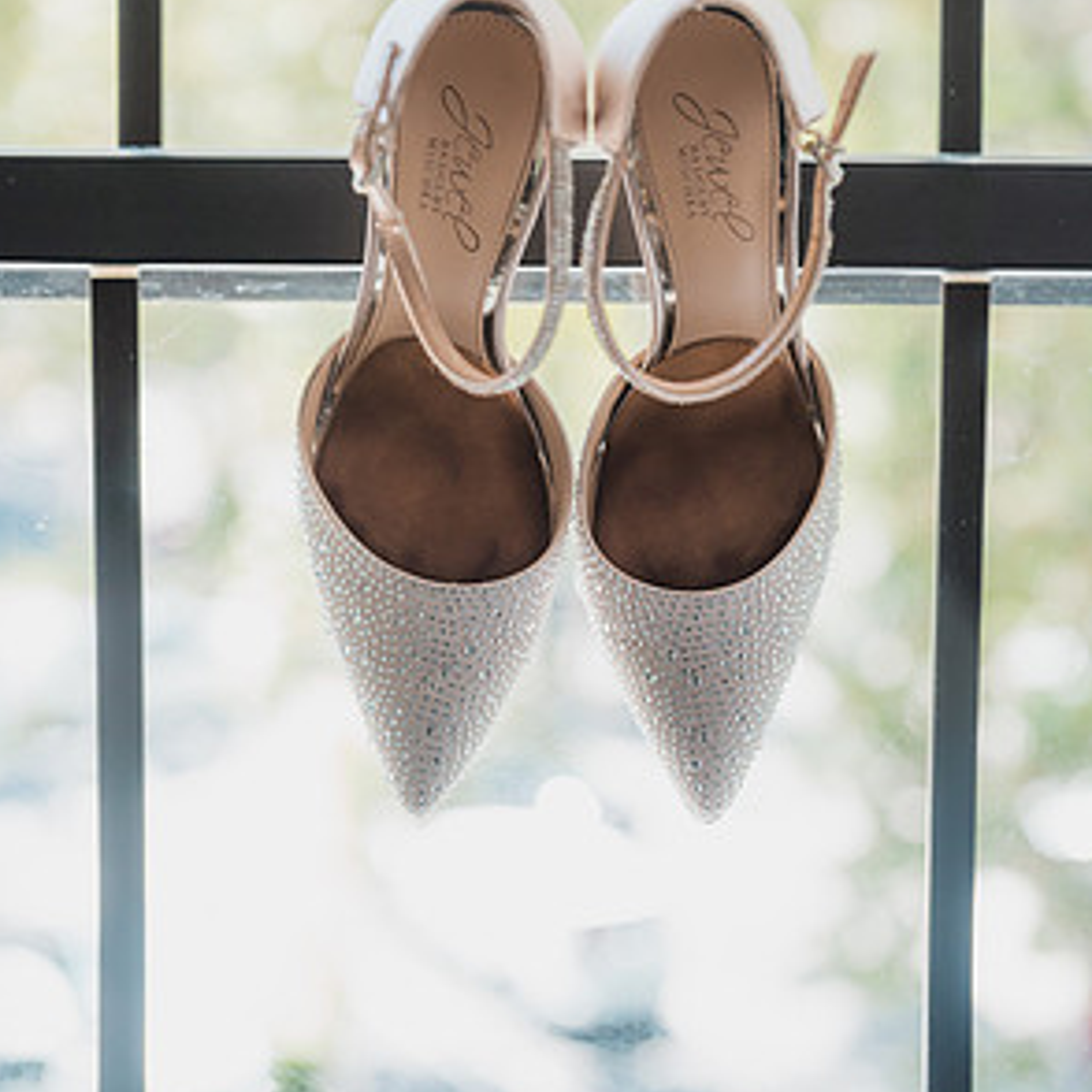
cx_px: 546
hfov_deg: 26.5
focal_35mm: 65
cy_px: 312
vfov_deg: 26.2
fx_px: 2320
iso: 640
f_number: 2.8
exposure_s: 1/400
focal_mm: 50
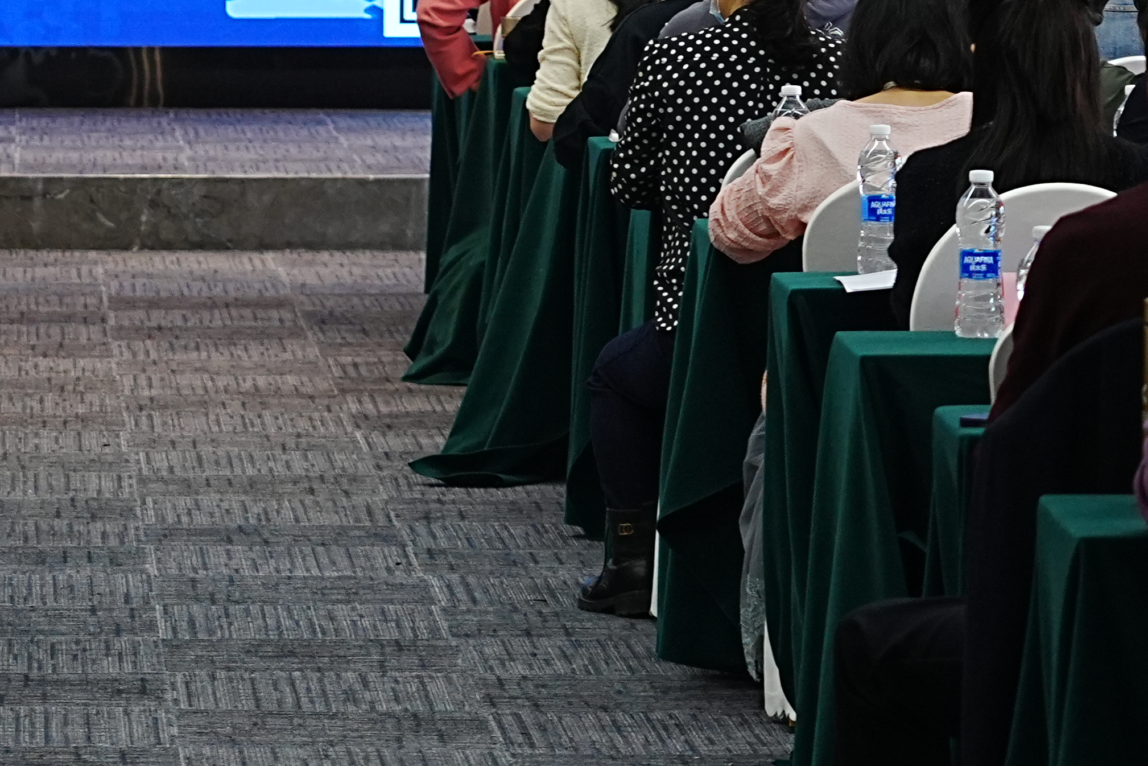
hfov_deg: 8.2
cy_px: -267
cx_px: 144
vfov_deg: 5.5
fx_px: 7973
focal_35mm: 250
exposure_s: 1/160
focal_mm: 72
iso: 800
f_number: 4
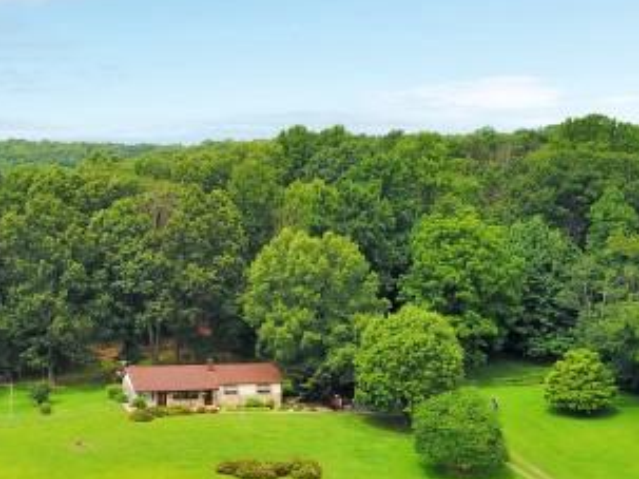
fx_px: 1015
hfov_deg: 34.2
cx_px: 152
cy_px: 361
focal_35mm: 55
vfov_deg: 26.2
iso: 100
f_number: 2.2
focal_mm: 4.73
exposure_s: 1/1004
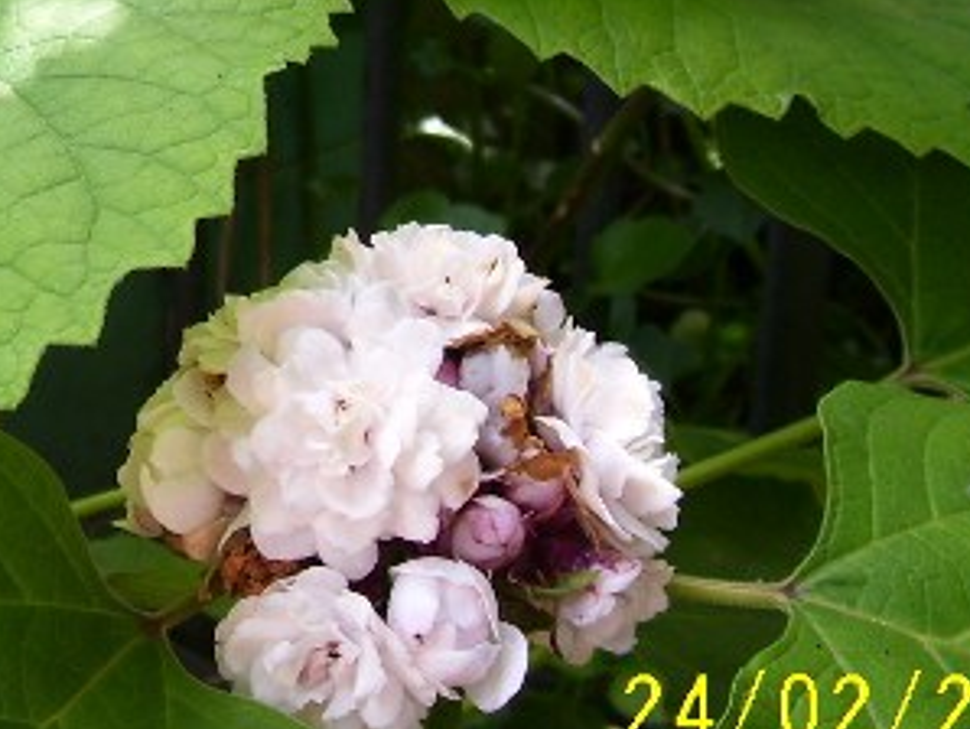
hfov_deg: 26.0
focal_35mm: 73
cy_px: 120
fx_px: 2047
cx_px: 133
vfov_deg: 19.9
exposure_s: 1/180
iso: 80
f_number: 2.7
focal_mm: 5.6
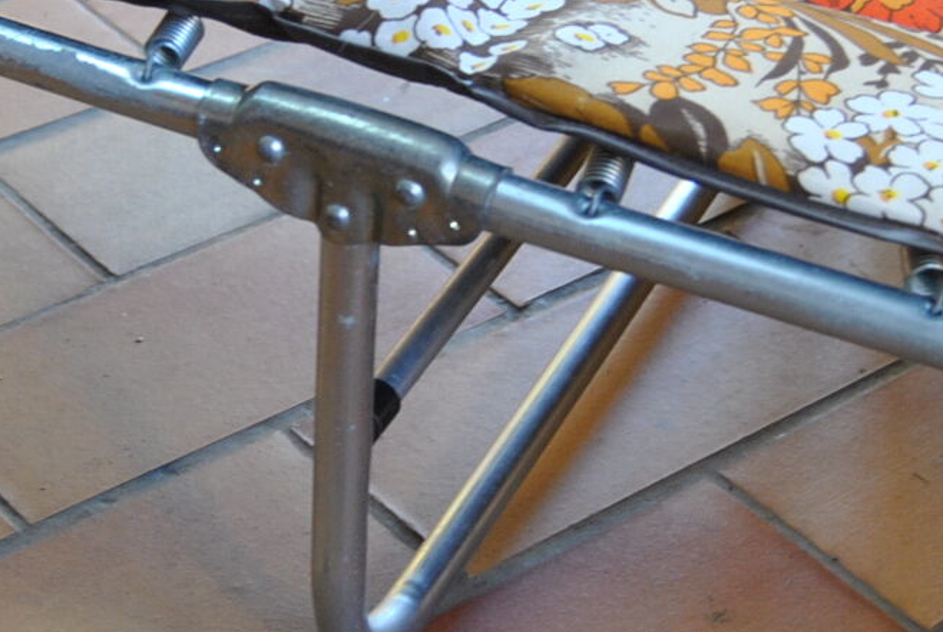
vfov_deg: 13.5
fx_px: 2662
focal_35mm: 101
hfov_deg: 20.0
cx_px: 267
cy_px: 285
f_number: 3.8
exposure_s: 1/30
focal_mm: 23
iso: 400
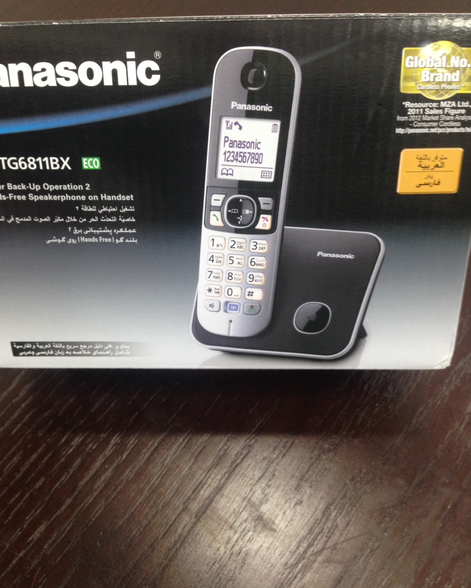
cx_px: 235
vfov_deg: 51.5
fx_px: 610
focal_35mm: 35
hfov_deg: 42.2
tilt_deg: -56.1
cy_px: 311
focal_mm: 4.12
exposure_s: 1/20
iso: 100
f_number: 2.4
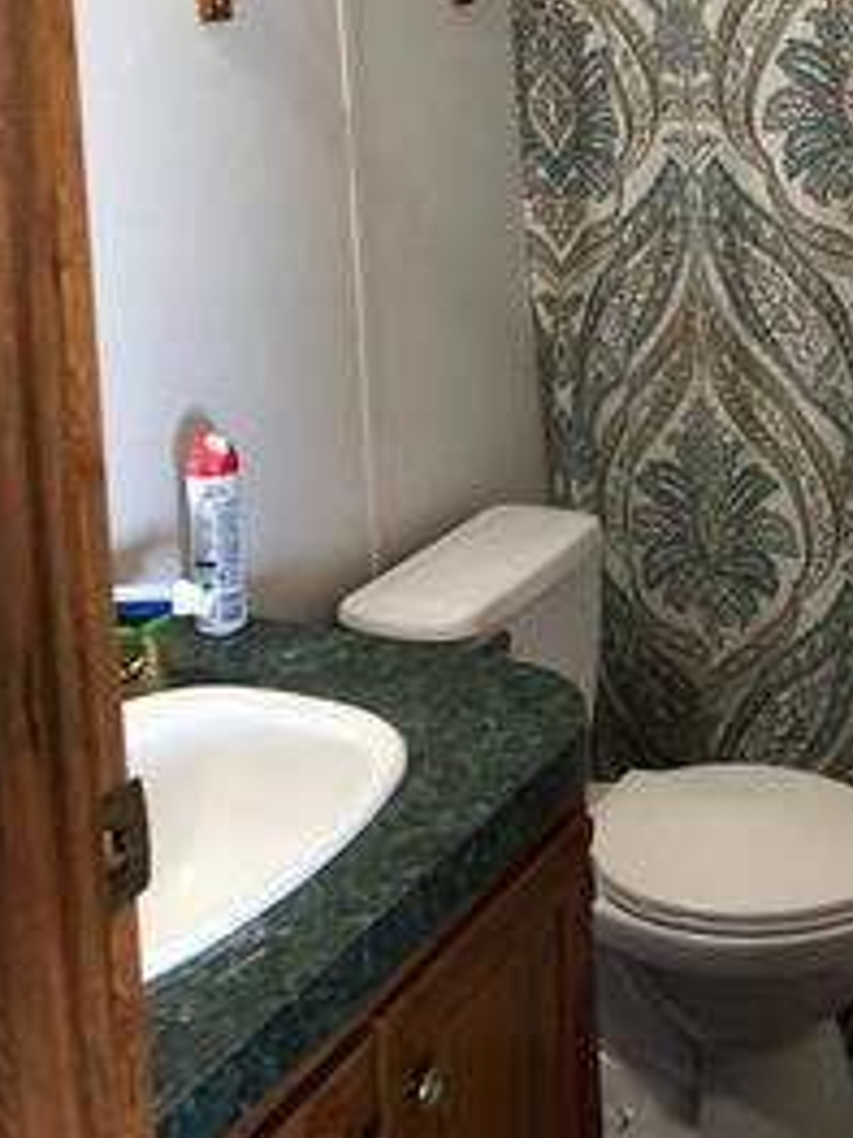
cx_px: 626
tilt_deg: -6.1
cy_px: 134
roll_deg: +1.2
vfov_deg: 35.5
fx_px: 1677
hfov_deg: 28.2
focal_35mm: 51
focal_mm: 3.99
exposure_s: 1/15
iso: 64
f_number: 1.8
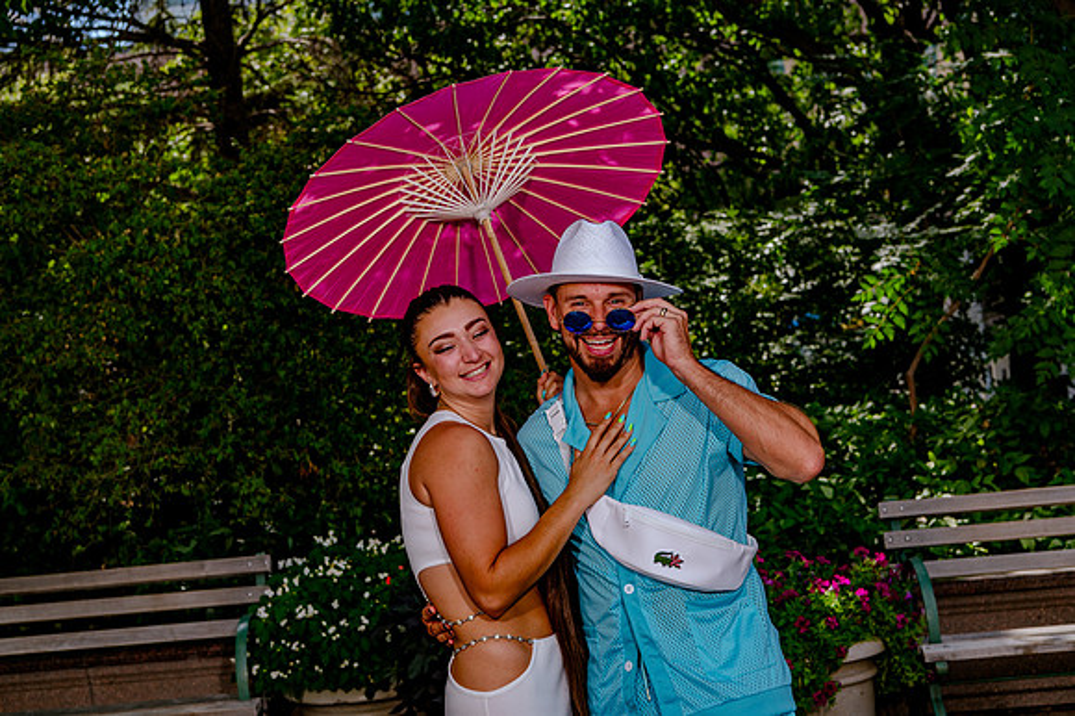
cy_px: 358
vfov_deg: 24.2
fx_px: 1671
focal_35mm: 56
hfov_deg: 35.7
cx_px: 538
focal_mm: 56
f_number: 7.1
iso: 200
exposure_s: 1/400
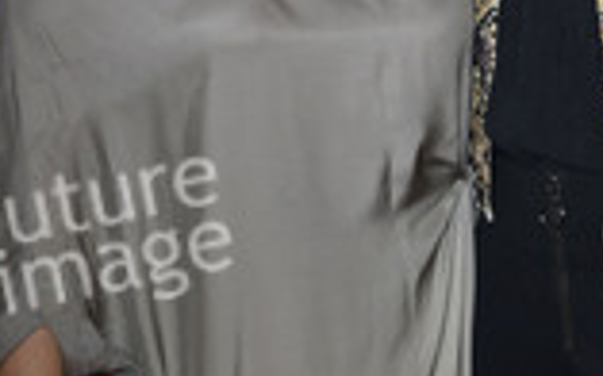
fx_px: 2990
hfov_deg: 11.5
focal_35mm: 182
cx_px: 453
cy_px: 58
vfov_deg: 7.2
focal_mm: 70
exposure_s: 1/250
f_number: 5.6
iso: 400
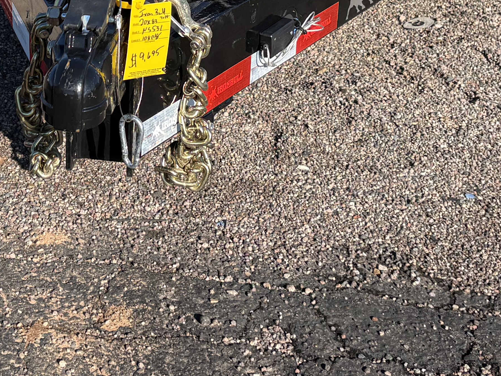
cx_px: 140
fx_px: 1201
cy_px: -114
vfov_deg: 16.8
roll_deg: -0.9
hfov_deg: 23.4
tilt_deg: -18.5
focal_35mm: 83
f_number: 1.6
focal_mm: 5.96
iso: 50
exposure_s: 1/2747
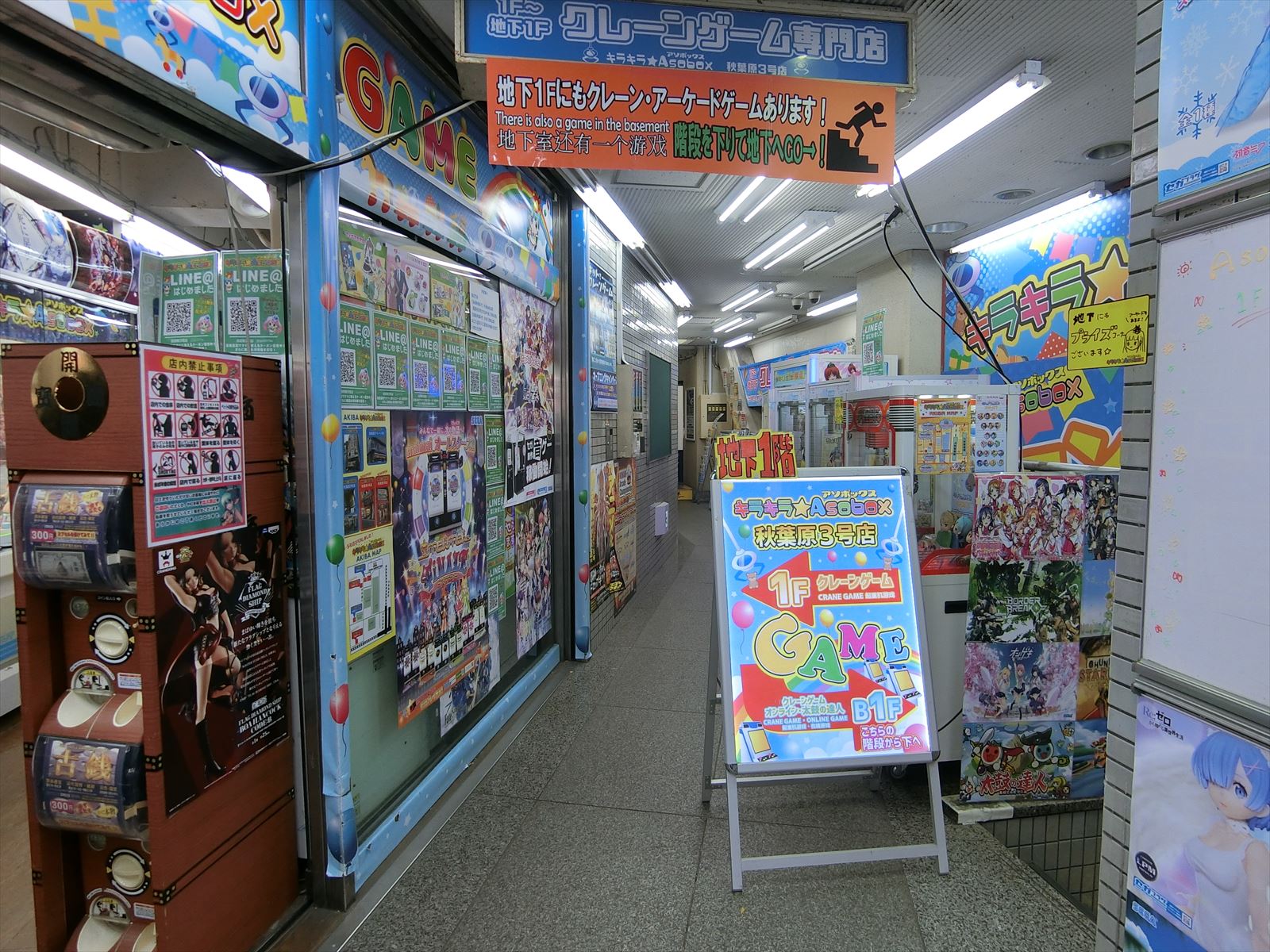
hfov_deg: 84.7
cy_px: 476
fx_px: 697
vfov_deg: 68.7
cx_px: 635
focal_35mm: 19
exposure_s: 1/125
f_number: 2.7
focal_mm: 4.06
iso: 100
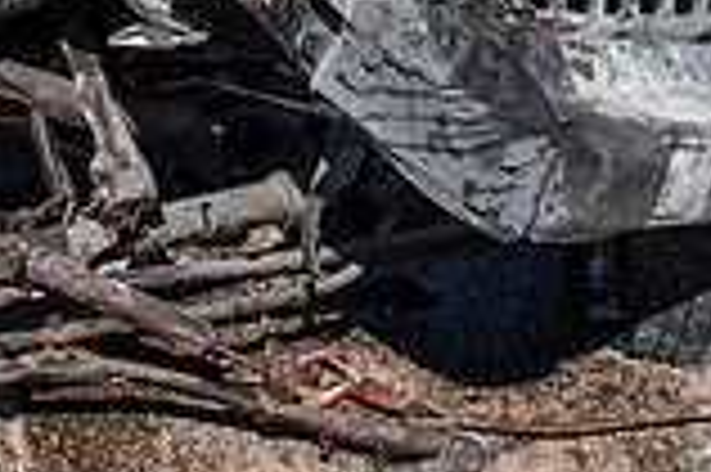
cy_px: -167
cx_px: 4
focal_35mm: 93
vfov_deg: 14.0
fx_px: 1835
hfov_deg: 21.2
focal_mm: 16
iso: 400
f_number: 20
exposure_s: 1/320
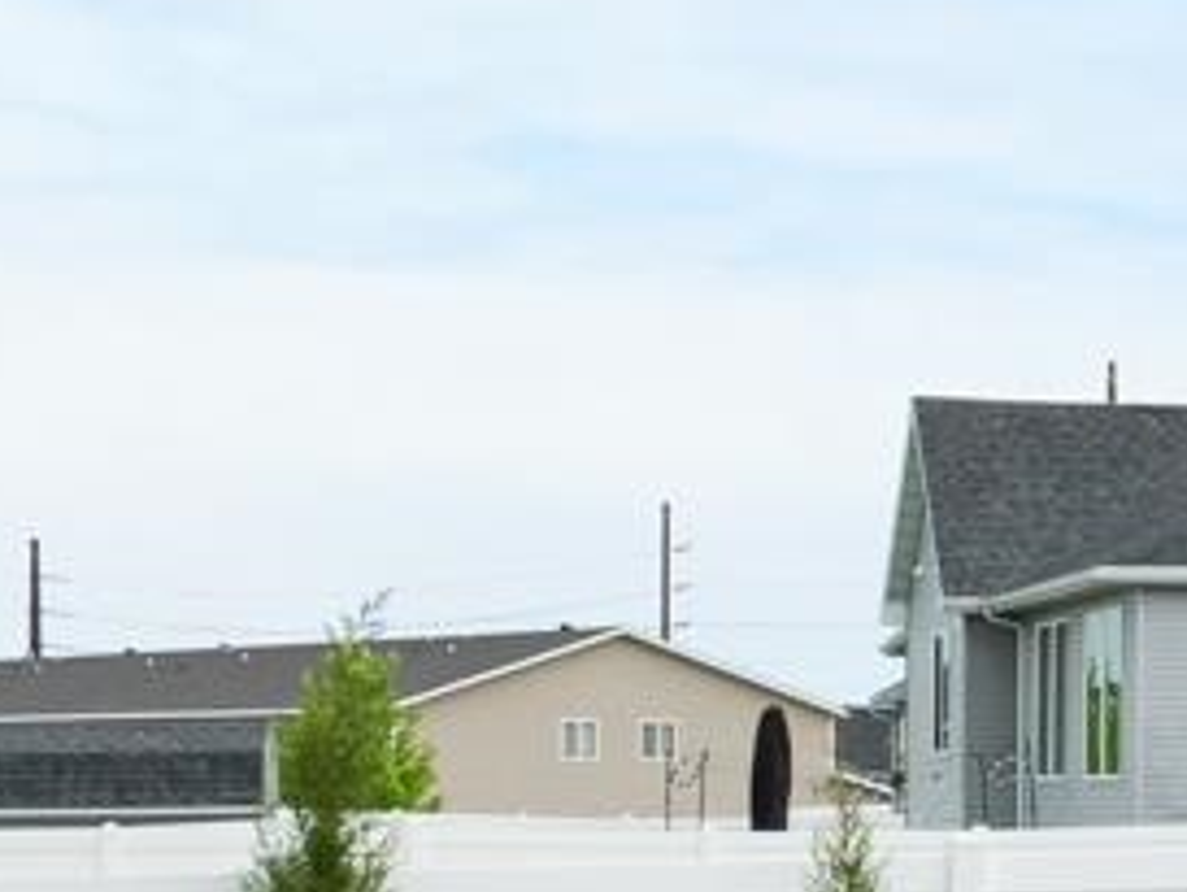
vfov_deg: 9.9
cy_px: 657
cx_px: 2015
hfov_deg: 12.2
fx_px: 5146
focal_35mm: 150
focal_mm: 12.29
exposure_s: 1/400
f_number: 6.3
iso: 200
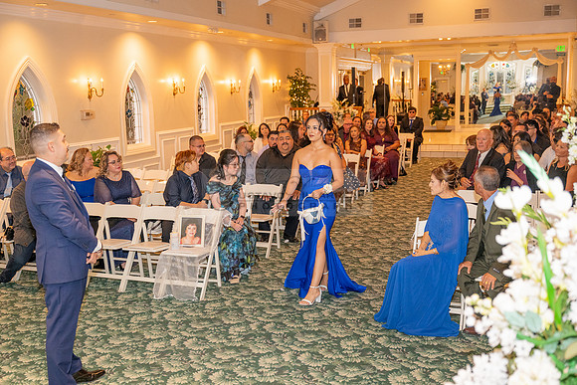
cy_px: 192
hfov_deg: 49.5
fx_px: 625
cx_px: 288
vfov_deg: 34.2
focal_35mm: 39
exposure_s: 1/125
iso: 1600
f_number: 3.2
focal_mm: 39
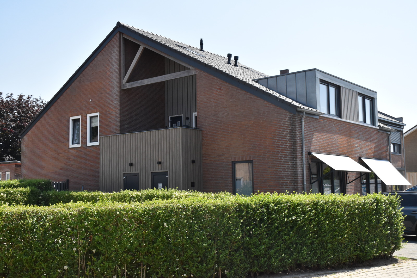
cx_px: 208
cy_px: 139
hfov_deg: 47.9
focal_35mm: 40
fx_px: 469
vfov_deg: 33.0
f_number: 7.1
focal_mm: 27
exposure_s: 1/2500
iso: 1250
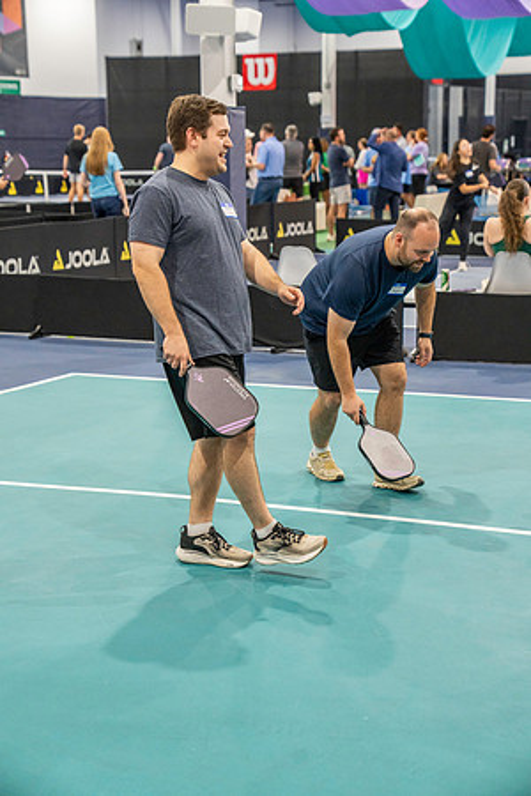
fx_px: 1549
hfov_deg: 19.5
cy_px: 398
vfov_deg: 28.8
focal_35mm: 70
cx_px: 266
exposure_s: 1/400
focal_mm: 70
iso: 5000
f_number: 4
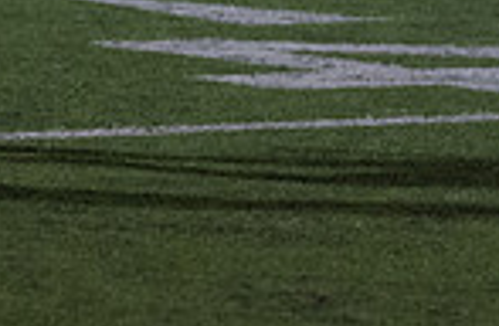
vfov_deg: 2.1
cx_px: -18
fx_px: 8829
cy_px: -255
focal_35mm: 641
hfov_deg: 3.2
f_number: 2.8
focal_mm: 105
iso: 5000
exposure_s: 1/1000
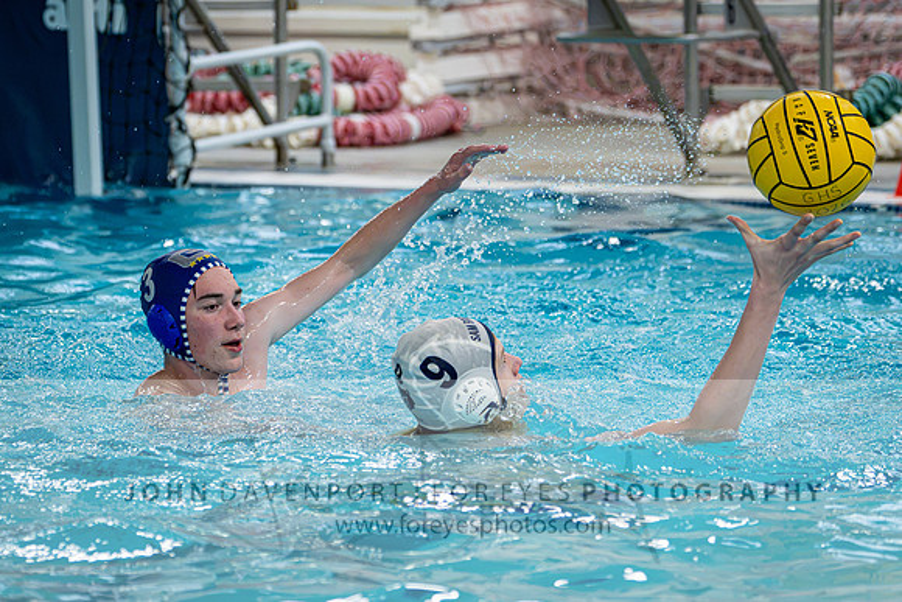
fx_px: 4675
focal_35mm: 187
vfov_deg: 7.4
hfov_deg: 11.0
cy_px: 207
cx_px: 255
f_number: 4
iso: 11400
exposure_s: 1/1000
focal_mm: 120
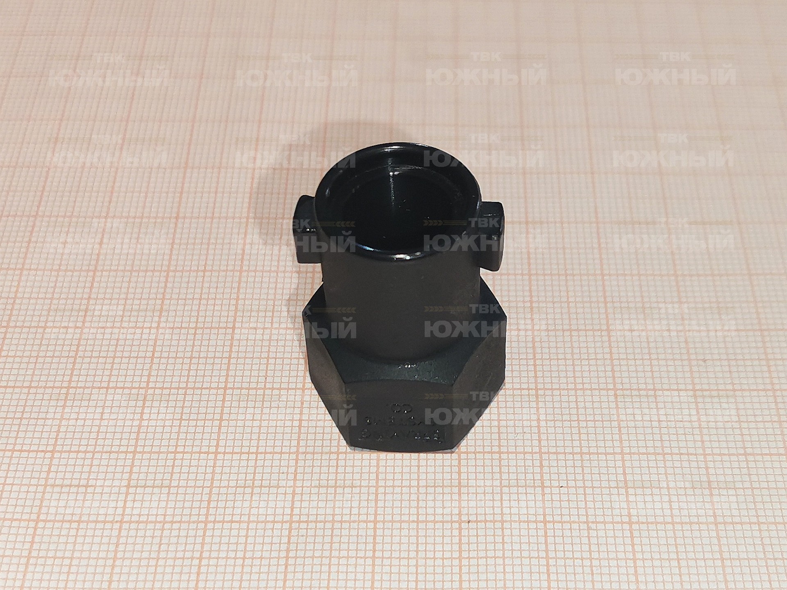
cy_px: 295
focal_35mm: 26
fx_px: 591
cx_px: 394
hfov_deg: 67.3
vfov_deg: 53.0
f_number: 1.4
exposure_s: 1/100
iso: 100
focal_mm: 4.66
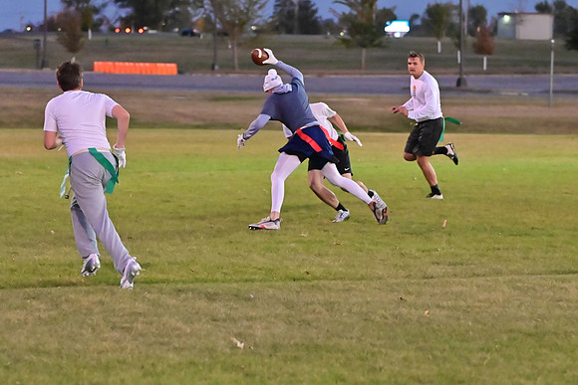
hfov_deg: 13.1
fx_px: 2521
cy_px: 192
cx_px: 289
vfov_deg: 8.7
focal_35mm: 157
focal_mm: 105
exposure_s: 1/500
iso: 6400
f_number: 4
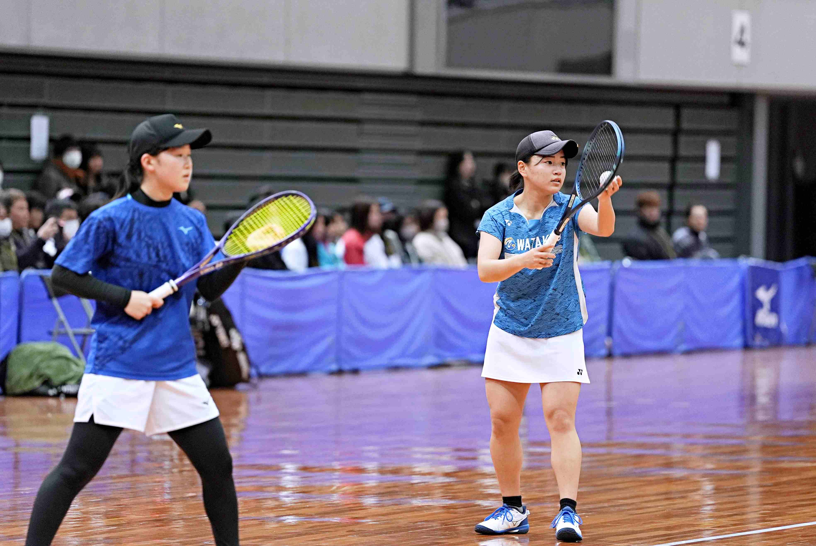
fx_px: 6602
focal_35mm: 291
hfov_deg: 7.1
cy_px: 273
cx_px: 408
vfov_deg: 4.7
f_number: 2.8
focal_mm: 194
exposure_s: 1/400
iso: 1600
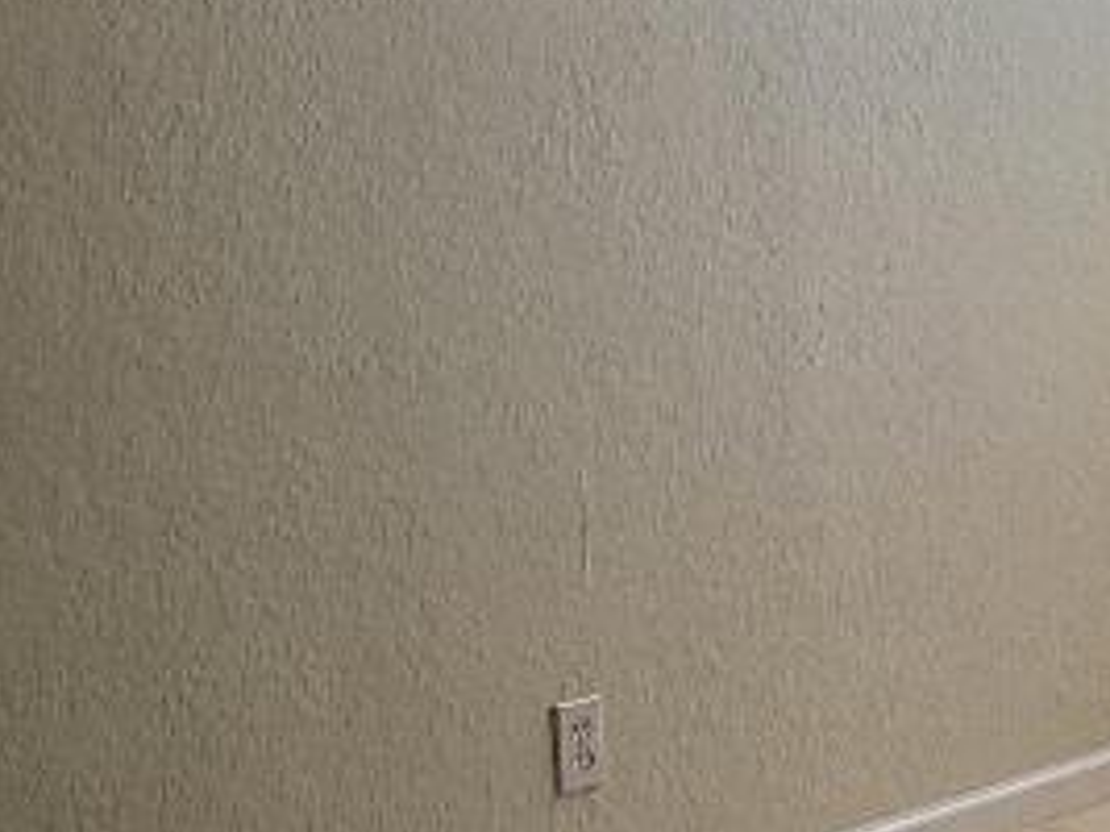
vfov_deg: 12.4
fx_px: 3814
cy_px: 304
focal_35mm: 119
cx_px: 1887
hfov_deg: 14.8
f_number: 2.4
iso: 32
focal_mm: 3.3
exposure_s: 1/120
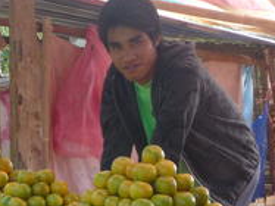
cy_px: 155
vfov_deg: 9.5
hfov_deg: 12.8
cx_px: 129
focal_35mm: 155
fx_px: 1231
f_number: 4.4
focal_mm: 9.8
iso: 100
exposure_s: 1/160
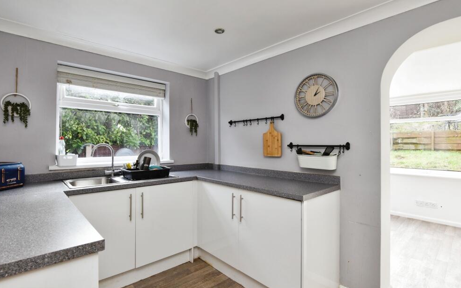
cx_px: 227
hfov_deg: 94.4
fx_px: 214
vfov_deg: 68.0
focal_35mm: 17
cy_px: 145
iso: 400
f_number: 7.1
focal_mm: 16
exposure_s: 1/30
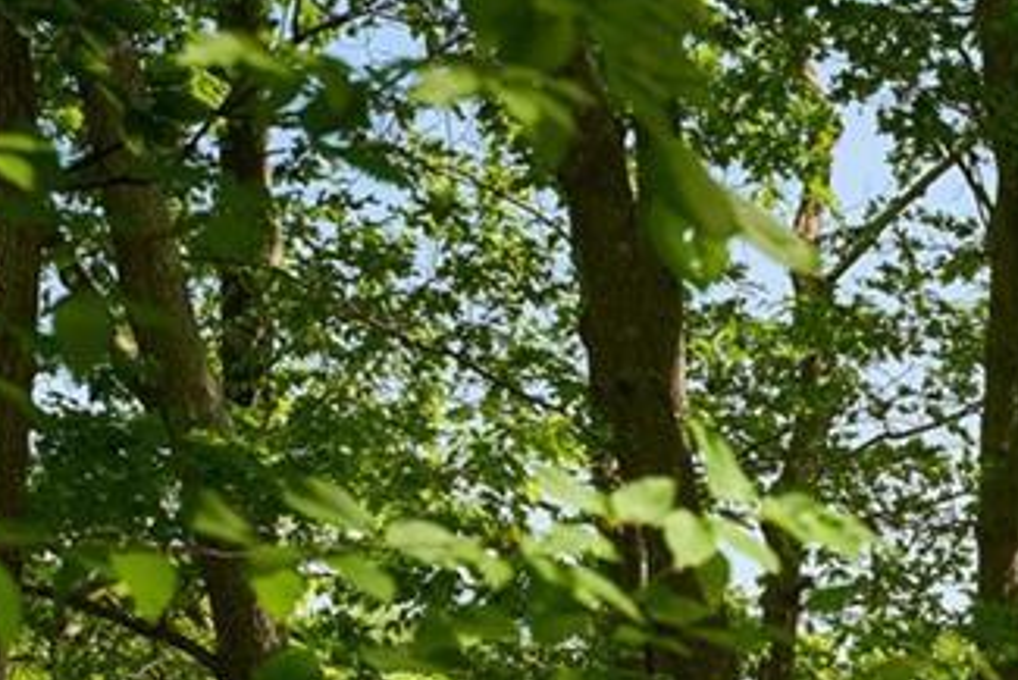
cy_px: 1034
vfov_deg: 5.8
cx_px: 1510
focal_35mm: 236
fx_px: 6676
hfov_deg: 8.5
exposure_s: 1/320
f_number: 8
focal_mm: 75
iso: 320
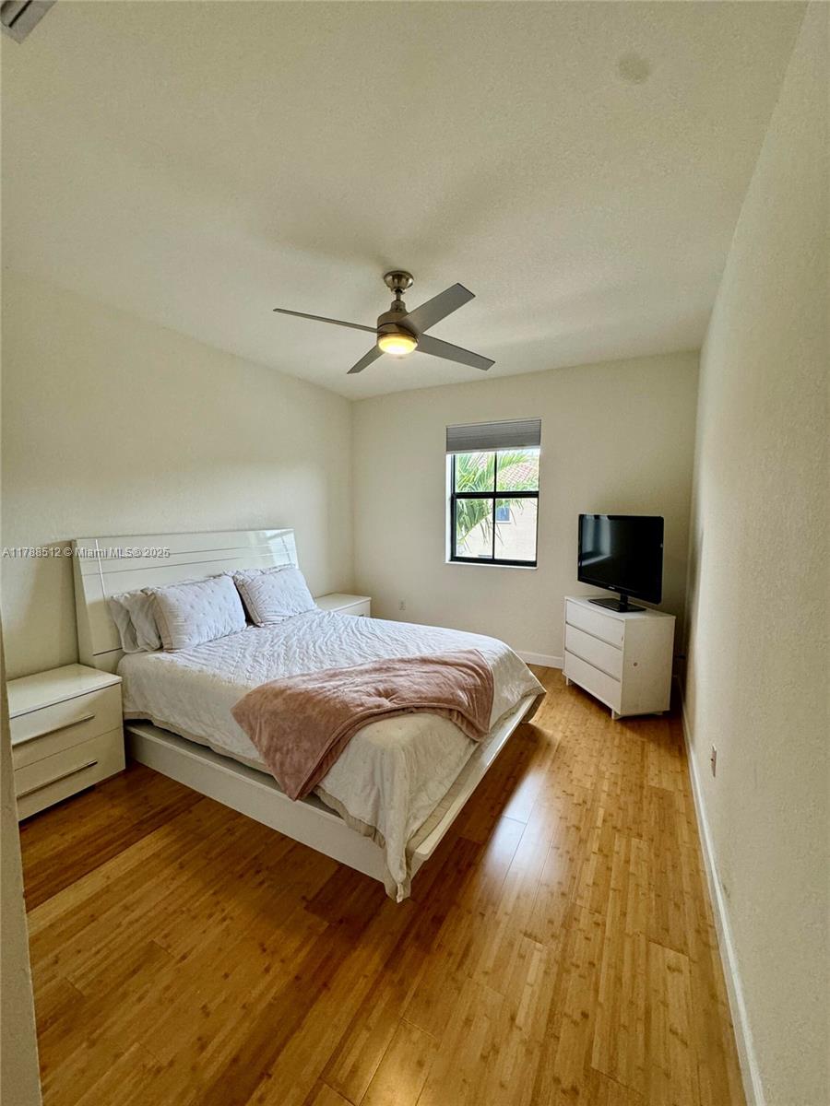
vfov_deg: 102.1
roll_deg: -0.7
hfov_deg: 85.7
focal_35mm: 14
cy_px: 553
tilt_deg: -5.5
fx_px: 448
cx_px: 415
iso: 200
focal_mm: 2.22
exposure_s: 1/120
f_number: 2.2
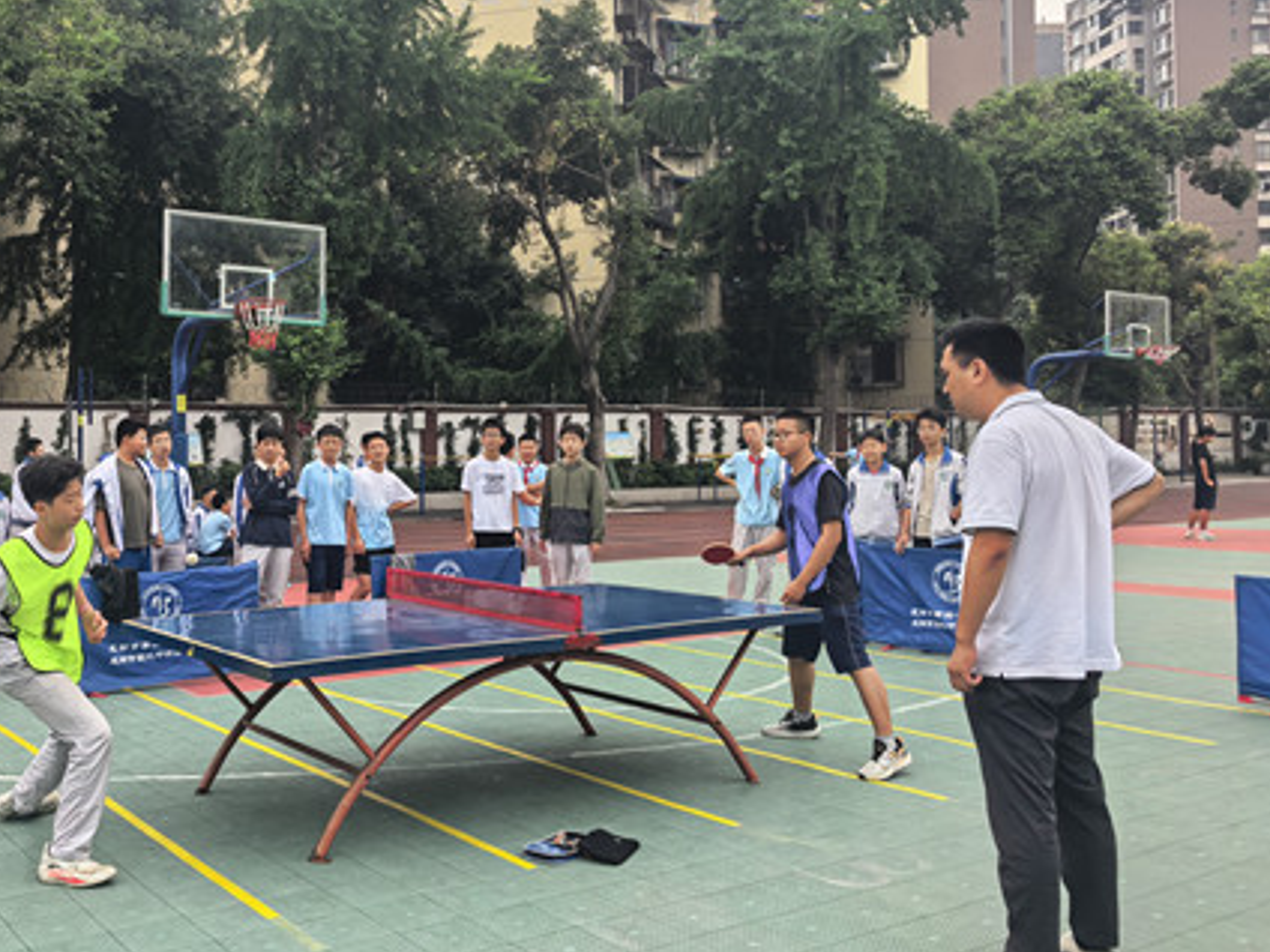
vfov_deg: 41.6
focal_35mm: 34
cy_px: 383
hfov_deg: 52.6
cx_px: 395
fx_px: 1247
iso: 50
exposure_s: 1/1350
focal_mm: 8.5
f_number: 2
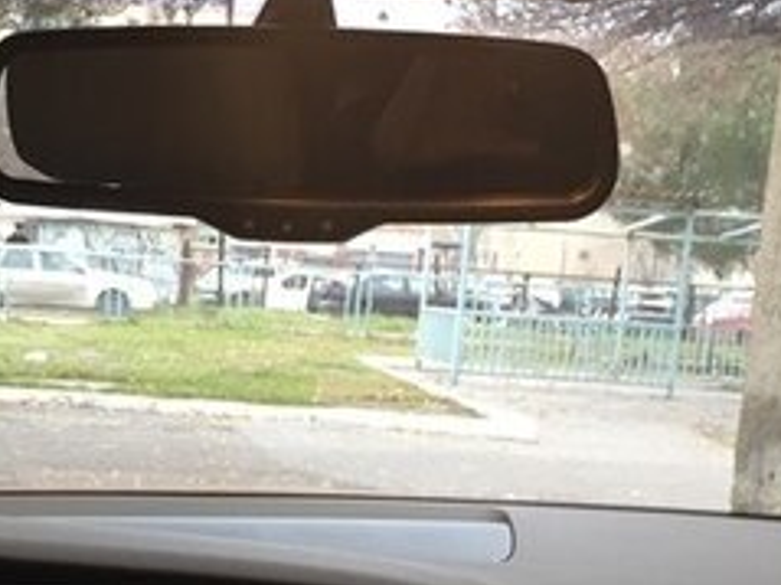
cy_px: 721
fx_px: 1804
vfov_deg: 17.5
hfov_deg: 24.4
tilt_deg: -12.2
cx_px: 337
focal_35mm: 80
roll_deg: -3.5
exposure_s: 1/33
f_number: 2.2
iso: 125
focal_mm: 4.15
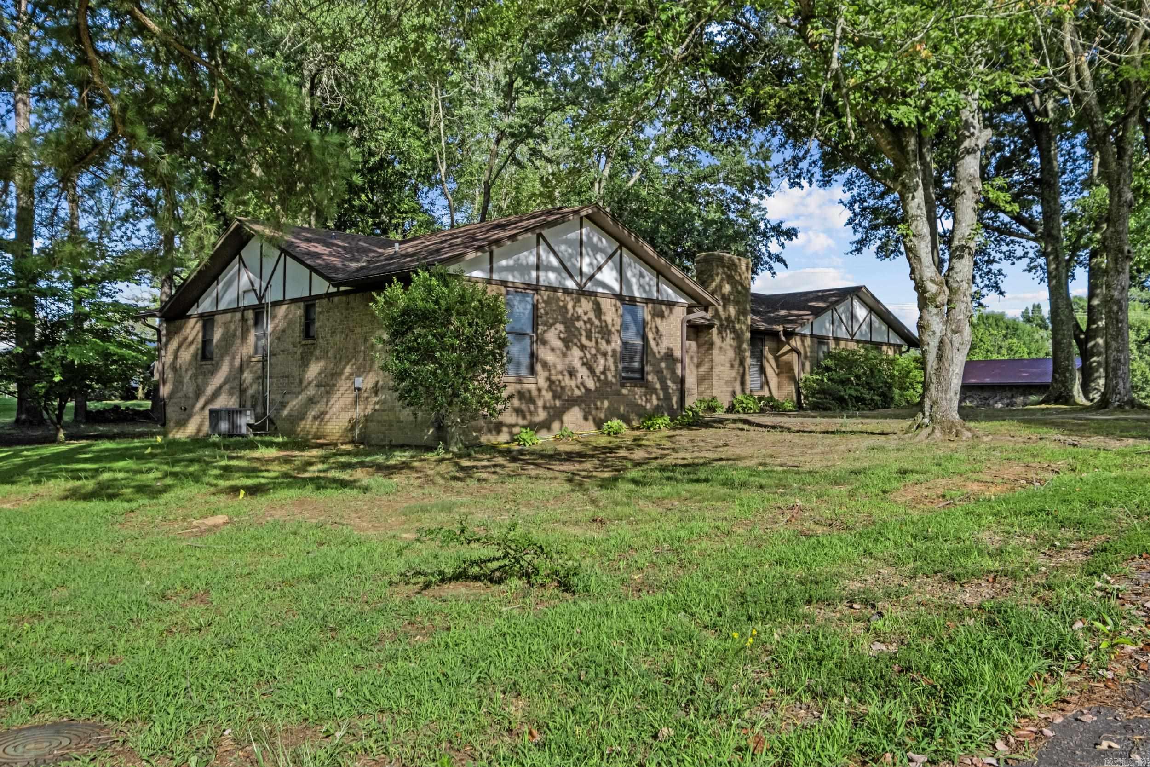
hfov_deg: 61.9
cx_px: 575
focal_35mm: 30
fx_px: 958
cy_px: 384
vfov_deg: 43.6
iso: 400
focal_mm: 20
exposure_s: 1/1000
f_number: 6.4
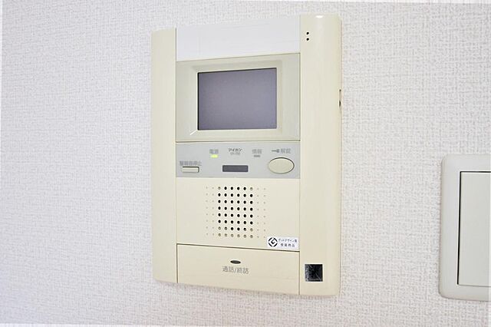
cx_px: 246
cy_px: 164
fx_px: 450
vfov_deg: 39.9
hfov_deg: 57.2
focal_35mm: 33
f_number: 4.5
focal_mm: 22
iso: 250
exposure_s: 1/40
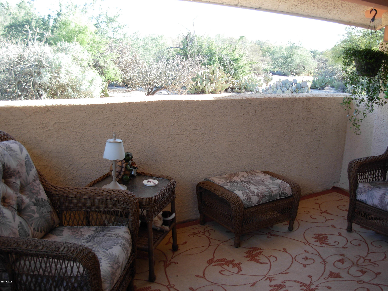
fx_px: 426
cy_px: 146
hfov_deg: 49.0
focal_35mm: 38
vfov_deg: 37.7
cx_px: 194
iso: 79
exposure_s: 1/85.4
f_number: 2.9
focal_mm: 6.3
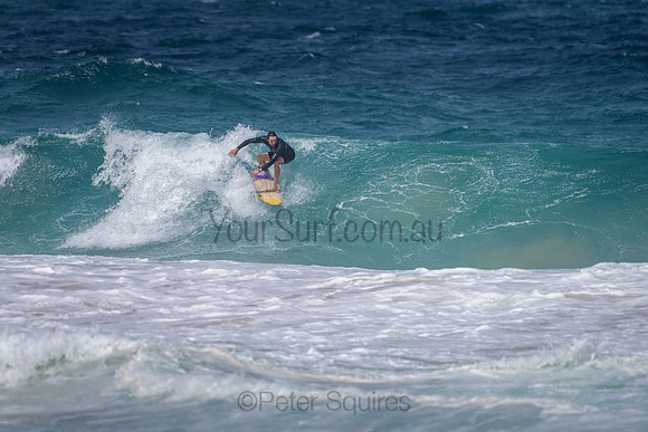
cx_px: 265
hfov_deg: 3.4
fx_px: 11042
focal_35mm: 613
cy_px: 185
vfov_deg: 2.2
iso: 80
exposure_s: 1/2000
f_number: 5.6
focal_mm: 500
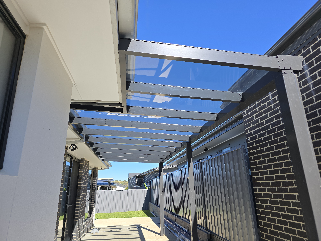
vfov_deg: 58.9
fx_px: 213
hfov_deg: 73.9
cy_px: 120
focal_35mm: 23
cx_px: 160
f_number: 1.7
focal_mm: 6.3
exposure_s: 1/463
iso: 12
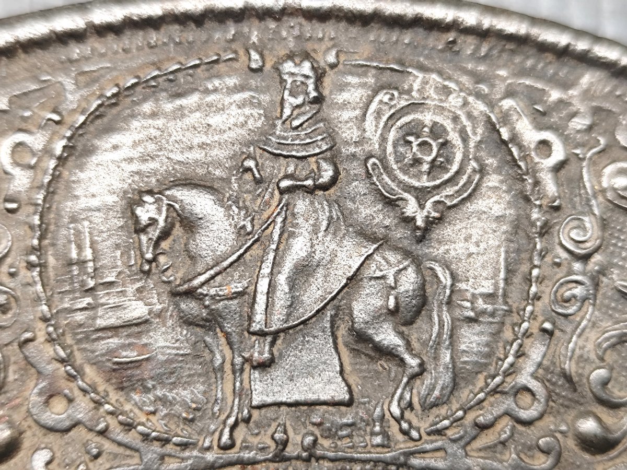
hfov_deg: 41.2
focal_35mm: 46
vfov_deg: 31.5
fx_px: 833
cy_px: 235
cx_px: 314
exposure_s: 1/50
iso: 320
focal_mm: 6.14
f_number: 1.65
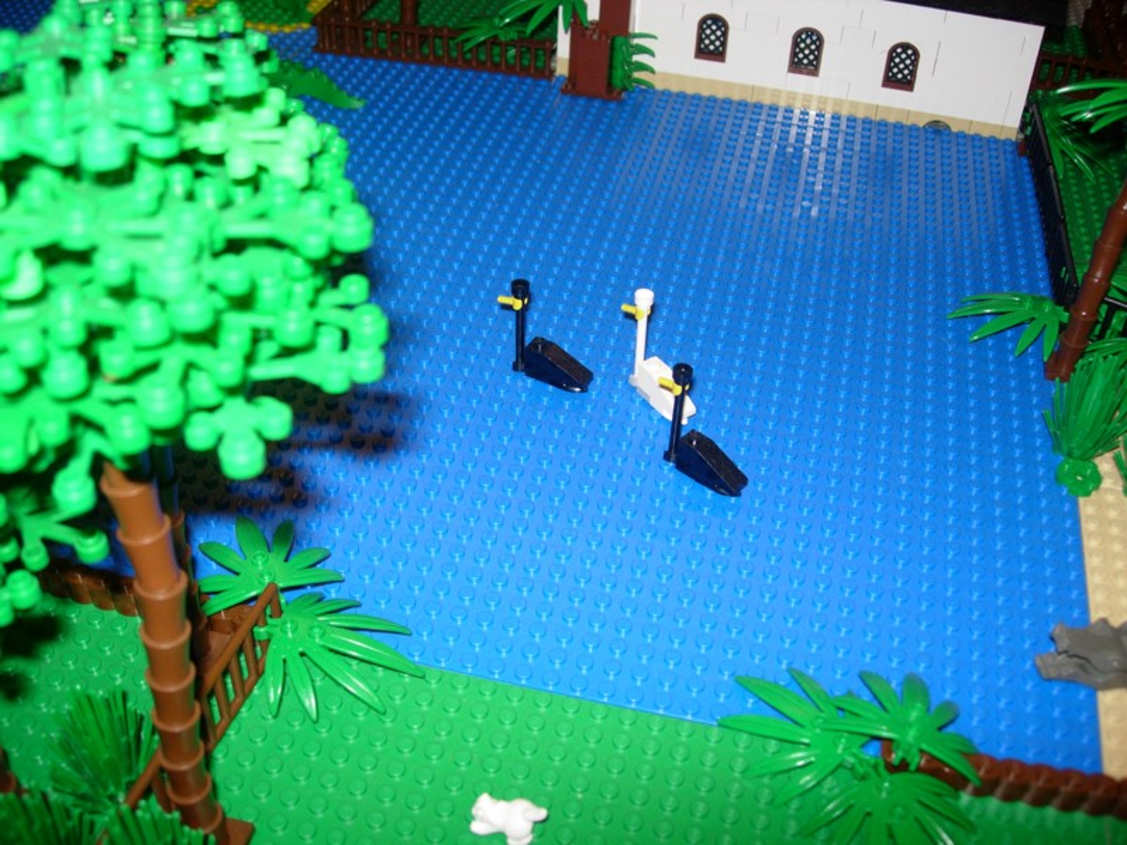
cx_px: 564
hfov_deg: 49.0
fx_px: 1237
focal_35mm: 38
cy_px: 422
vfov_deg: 37.7
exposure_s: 1/64
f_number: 2.8
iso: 79
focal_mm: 7.8
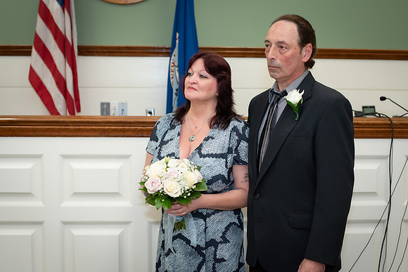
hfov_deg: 37.5
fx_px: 601
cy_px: 136
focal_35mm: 53
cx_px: 204
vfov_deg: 25.5
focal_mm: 50
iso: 1250
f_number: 4
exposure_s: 1/200
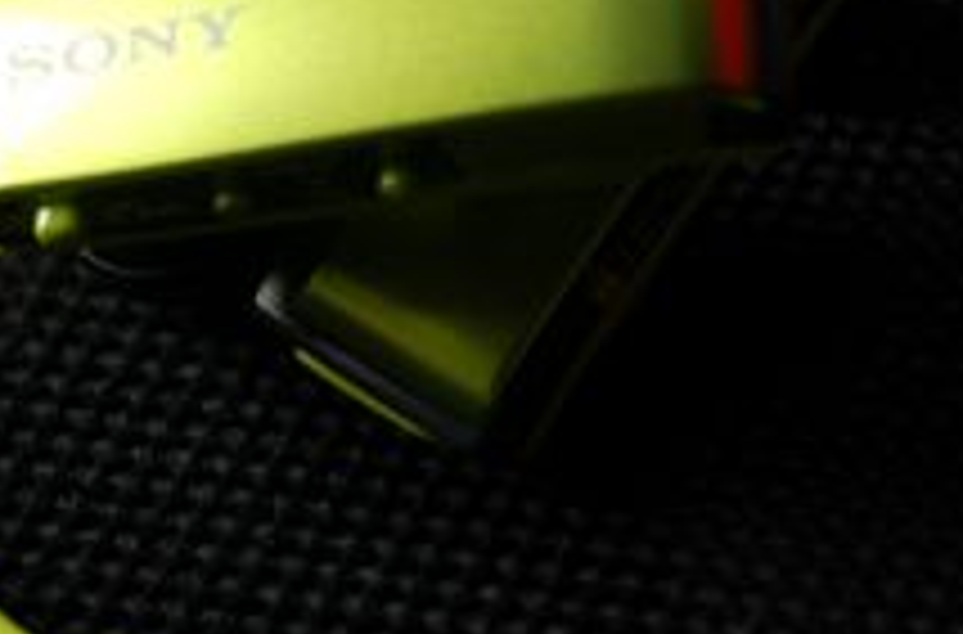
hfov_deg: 10.7
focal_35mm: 193
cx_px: 284
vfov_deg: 7.0
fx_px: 5148
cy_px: -7
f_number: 5.6
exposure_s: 1/40
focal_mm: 55
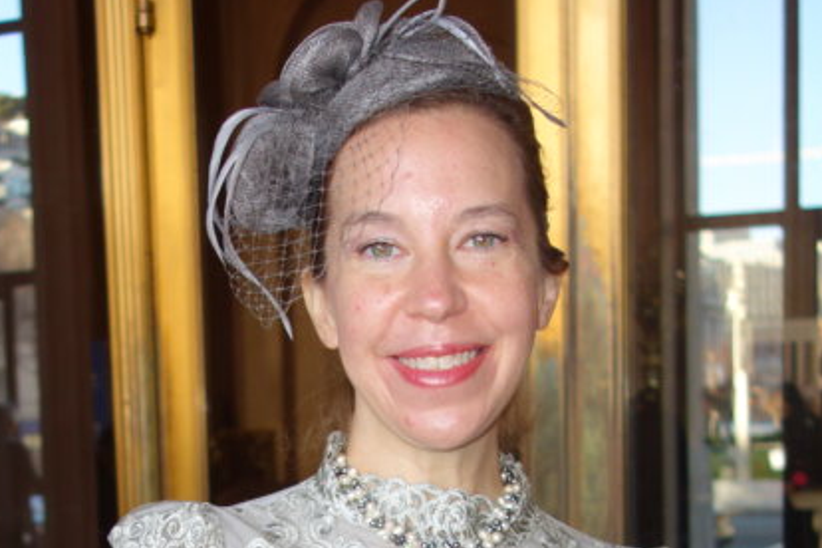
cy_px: 627
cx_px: 328
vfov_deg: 17.9
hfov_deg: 27.6
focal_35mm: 73
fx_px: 1667
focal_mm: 10.4
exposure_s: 1/100
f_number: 2
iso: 125
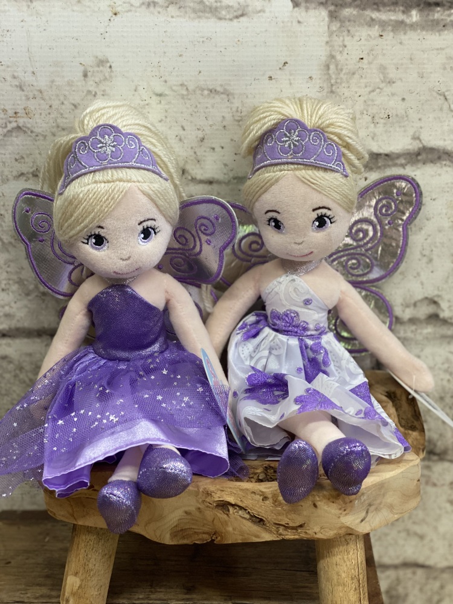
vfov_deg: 36.8
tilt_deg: -20.6
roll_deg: -0.2
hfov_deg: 28.0
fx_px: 907
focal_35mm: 52
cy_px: 302
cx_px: 226
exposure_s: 1/50
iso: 125
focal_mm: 6
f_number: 2
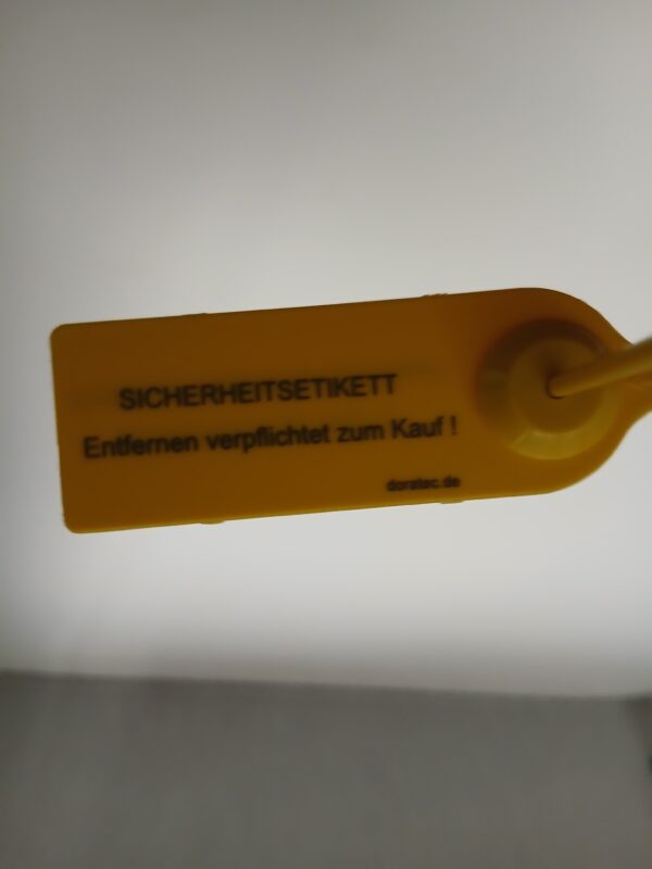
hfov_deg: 53.1
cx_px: 326
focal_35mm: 26
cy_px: 434
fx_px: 653
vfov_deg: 67.3
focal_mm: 3.98
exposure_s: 1/25
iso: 320
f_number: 1.8
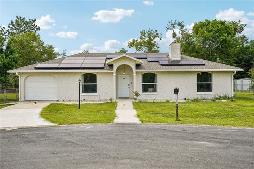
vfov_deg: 37.8
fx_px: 247
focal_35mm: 35
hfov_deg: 54.5
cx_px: 127
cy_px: 84
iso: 50
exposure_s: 1/125
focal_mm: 35
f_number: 8
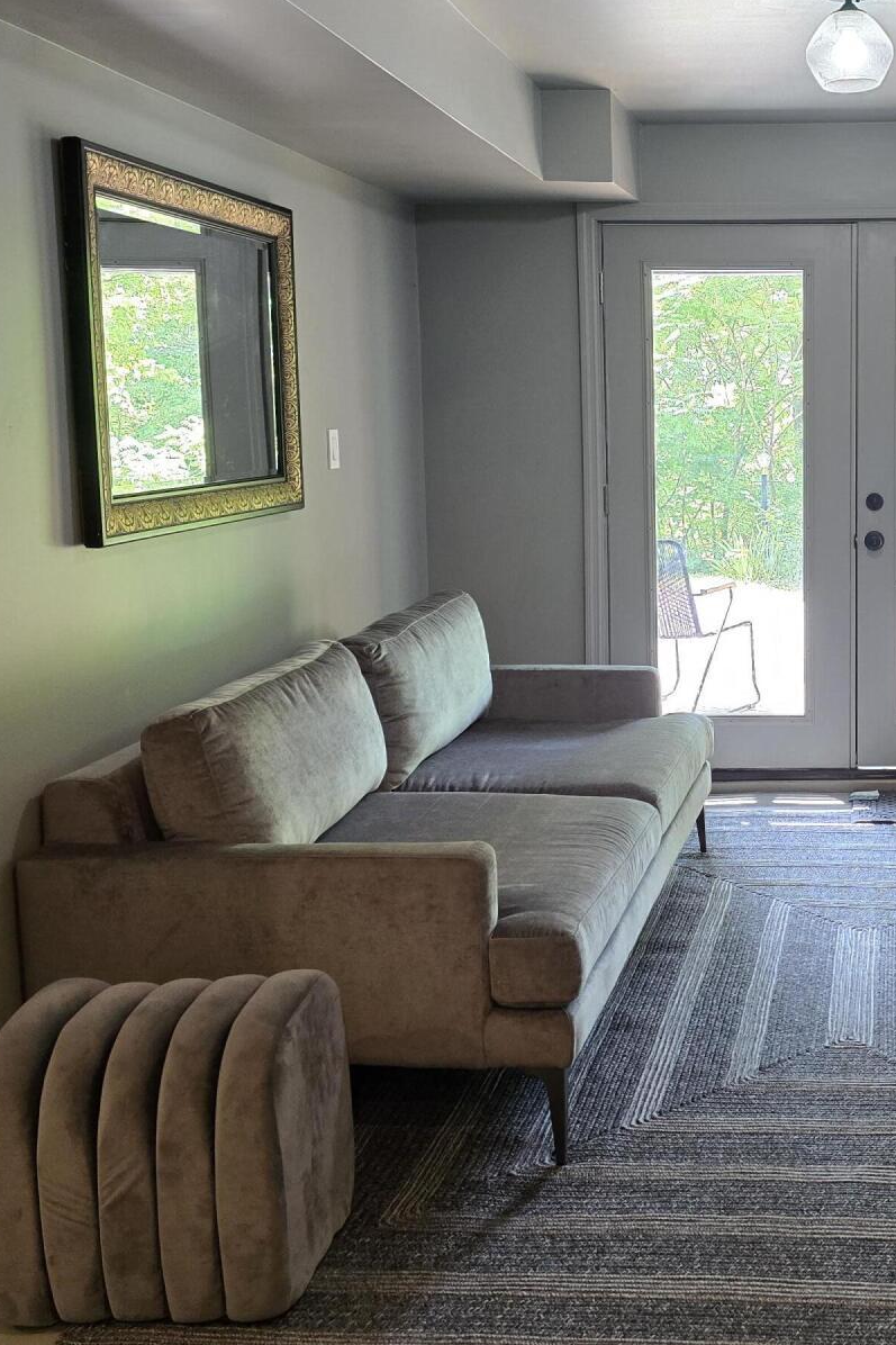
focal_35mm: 40
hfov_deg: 31.8
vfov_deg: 48.3
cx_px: 811
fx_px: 1494
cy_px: 580
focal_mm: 6.3
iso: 500
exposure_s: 1/120
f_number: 1.7
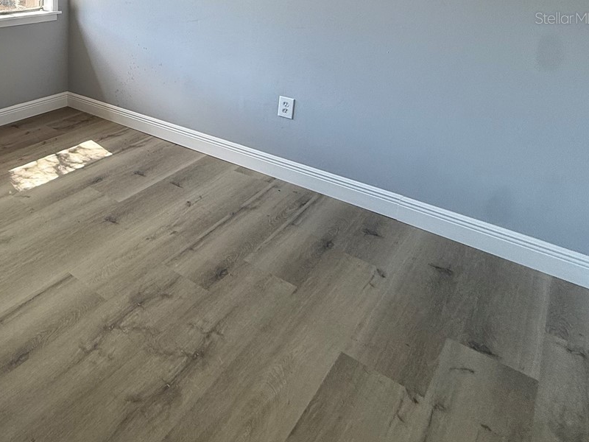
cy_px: 18
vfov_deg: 43.8
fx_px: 476
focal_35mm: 28
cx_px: 15
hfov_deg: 52.1
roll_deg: +0.1
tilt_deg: -7.9
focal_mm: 2.22
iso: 50
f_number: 2.2
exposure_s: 1/99
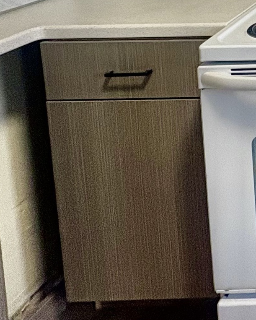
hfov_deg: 19.0
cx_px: 492
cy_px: -85
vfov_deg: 28.6
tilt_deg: -4.4
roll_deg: -0.1
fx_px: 521
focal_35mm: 55
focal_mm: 2.22
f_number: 2.2
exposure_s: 1/60
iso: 200
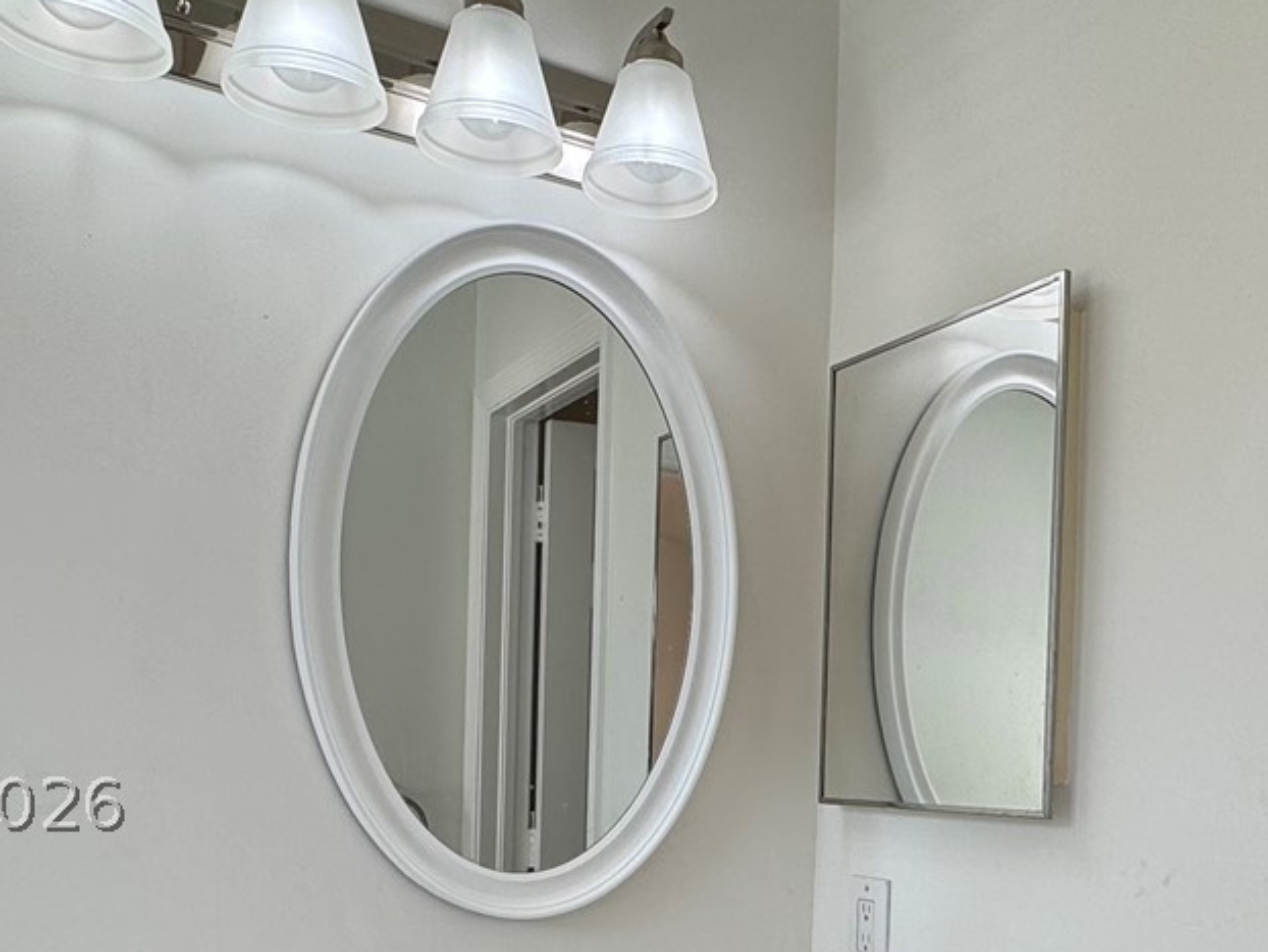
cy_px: 803
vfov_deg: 37.8
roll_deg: -1.7
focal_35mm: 36
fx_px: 1319
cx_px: 748
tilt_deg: -2.4
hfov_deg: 51.1
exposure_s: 1/154
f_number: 2.2
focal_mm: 2.22
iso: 40
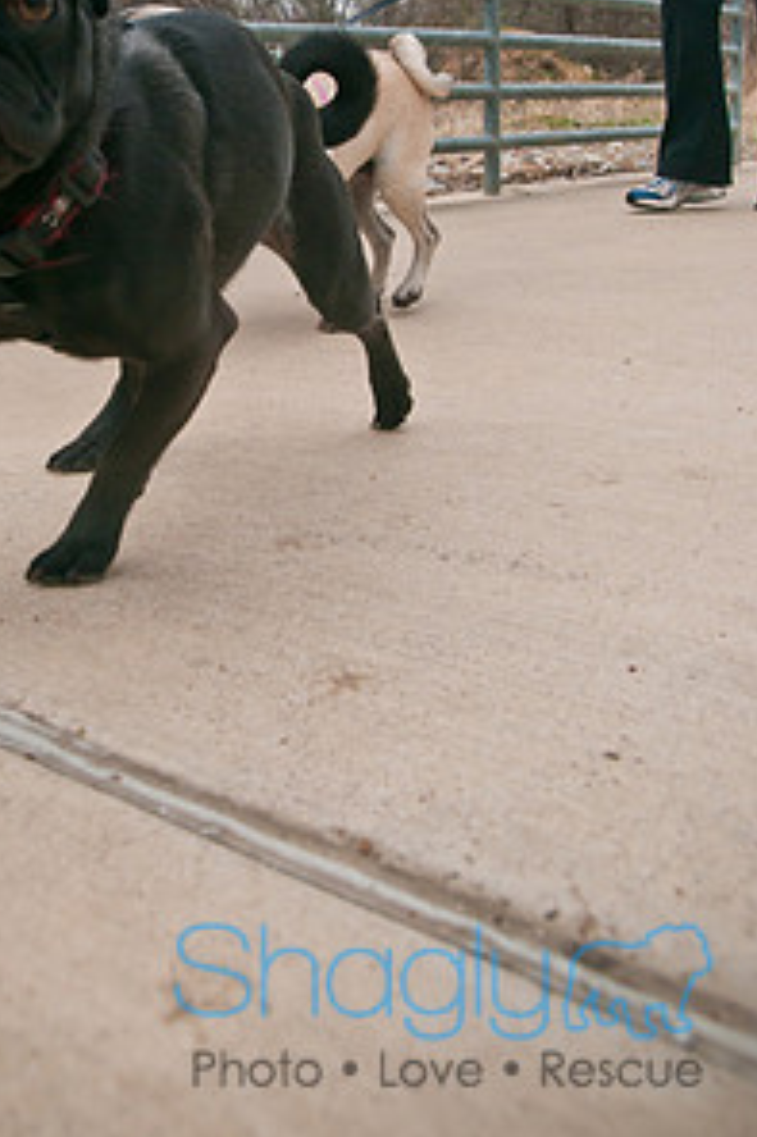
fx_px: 1224
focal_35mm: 39
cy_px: 300
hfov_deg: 33.8
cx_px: 206
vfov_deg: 48.2
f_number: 5
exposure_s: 1/1000
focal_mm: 17
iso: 200
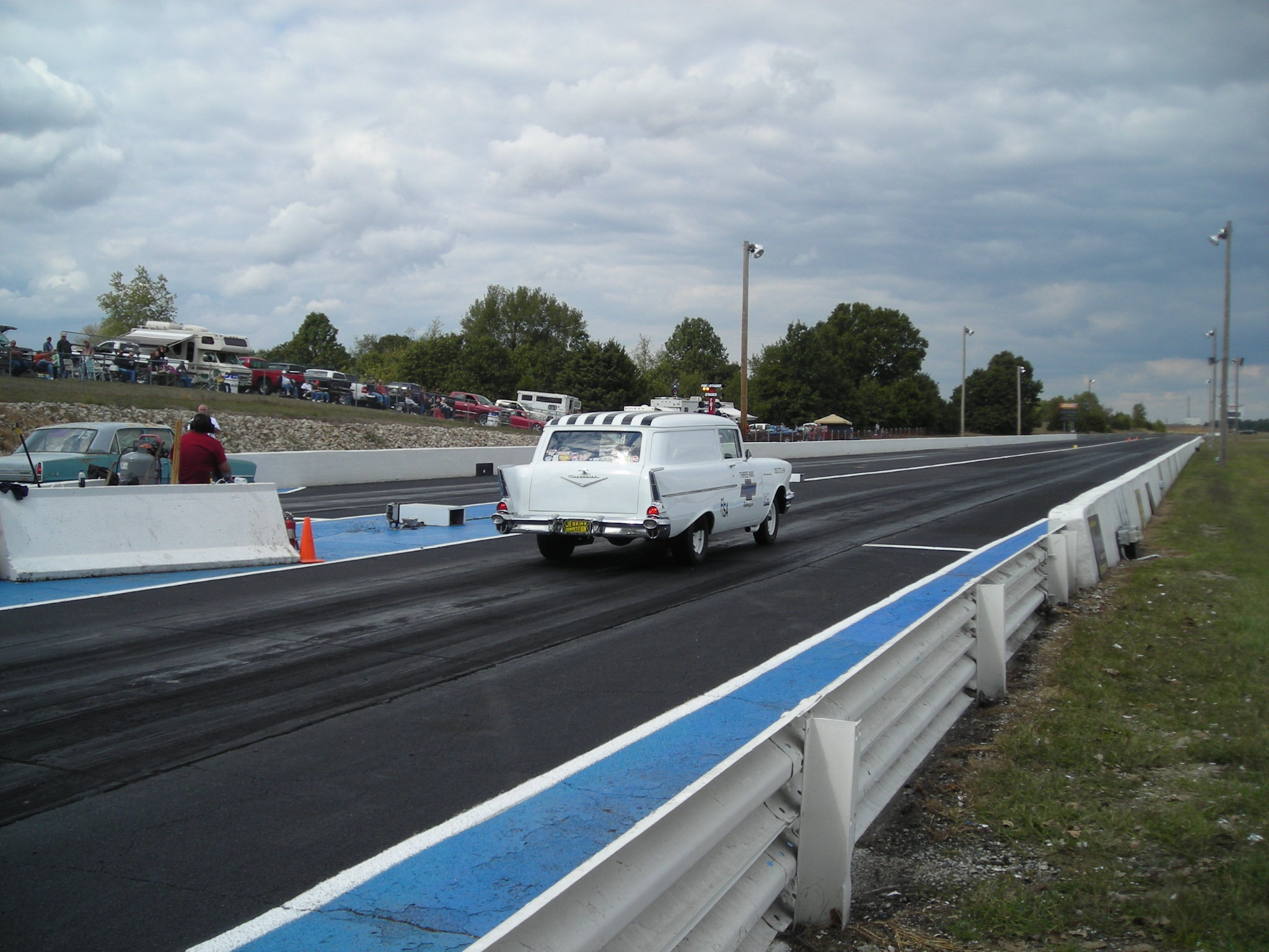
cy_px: 476
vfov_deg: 37.7
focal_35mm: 38
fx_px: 1393
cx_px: 634
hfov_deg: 49.0
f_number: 6.4
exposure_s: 1/237
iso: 50
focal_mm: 6.3
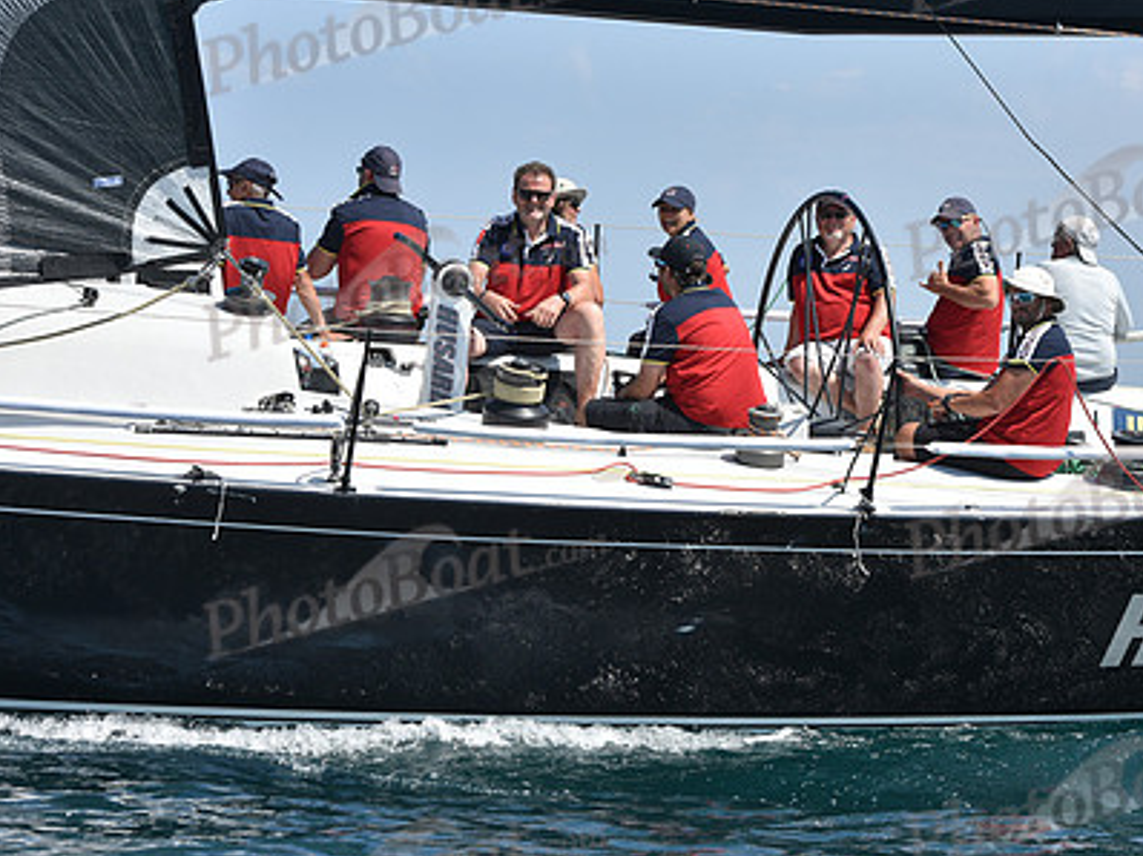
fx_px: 4257
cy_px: 395
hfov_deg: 15.3
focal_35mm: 129
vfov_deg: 11.5
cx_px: 758
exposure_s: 1/1250
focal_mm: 92
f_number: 7.1
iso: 250
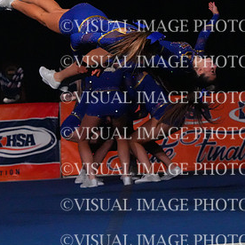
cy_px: 79
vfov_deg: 4.9
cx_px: 189
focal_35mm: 357
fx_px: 2859
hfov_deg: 4.9
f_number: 5.6
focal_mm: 200
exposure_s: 1/1250
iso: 16000
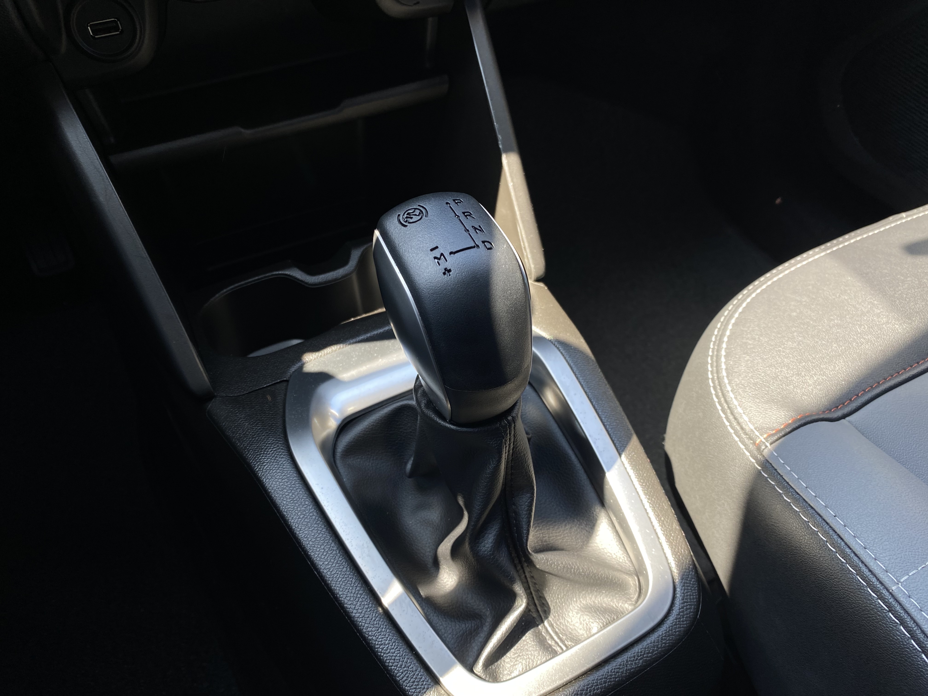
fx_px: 697
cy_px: 348
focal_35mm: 26
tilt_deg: -48.9
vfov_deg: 53.1
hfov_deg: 67.3
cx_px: 464
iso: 50
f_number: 1.8
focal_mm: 4.25
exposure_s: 1/102
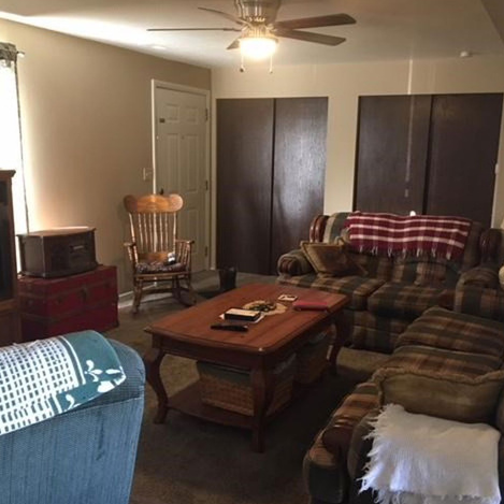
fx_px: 577
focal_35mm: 35
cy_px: 254
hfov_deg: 47.2
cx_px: 275
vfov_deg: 47.2
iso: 200
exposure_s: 1/17
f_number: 2.2
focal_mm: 4.15
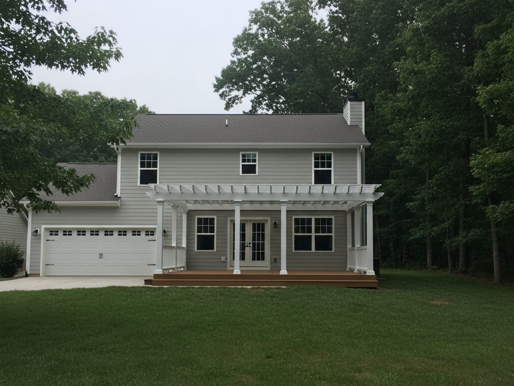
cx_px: 257
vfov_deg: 58.9
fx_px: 342
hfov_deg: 73.9
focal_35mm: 23
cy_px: 193
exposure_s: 1/1191
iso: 725
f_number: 1.8
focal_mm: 6.4
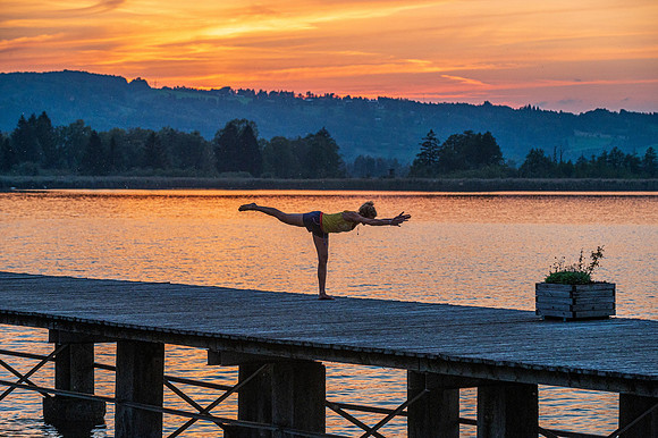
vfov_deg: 11.3
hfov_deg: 16.9
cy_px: 219
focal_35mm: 121
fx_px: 2215
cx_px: 329
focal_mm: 116
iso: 1000
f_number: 6.3
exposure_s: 1/1000
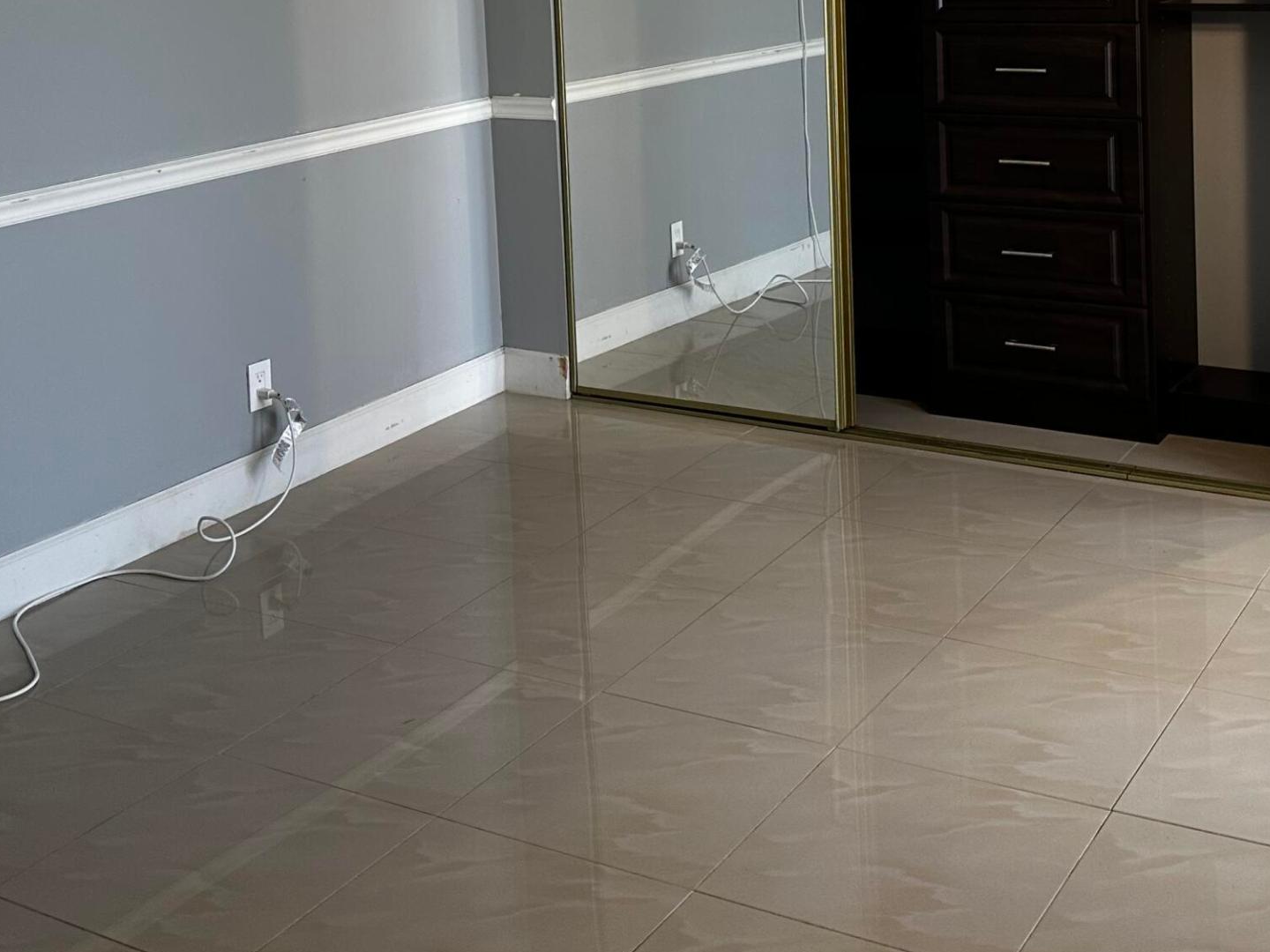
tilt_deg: -6.5
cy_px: 48
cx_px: 713
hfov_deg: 39.6
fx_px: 1761
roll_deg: +2.4
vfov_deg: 28.8
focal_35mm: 48
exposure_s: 1/60
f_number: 1.78
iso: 160
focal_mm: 6.86
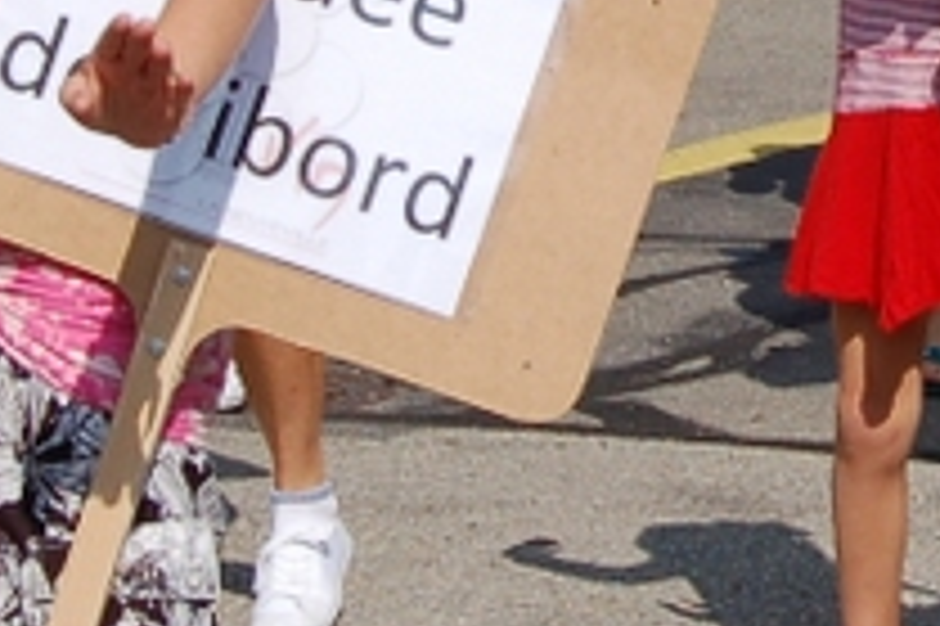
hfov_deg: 7.8
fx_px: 6731
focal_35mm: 258
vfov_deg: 5.3
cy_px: -441
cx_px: 1421
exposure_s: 1/400
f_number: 10
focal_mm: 30
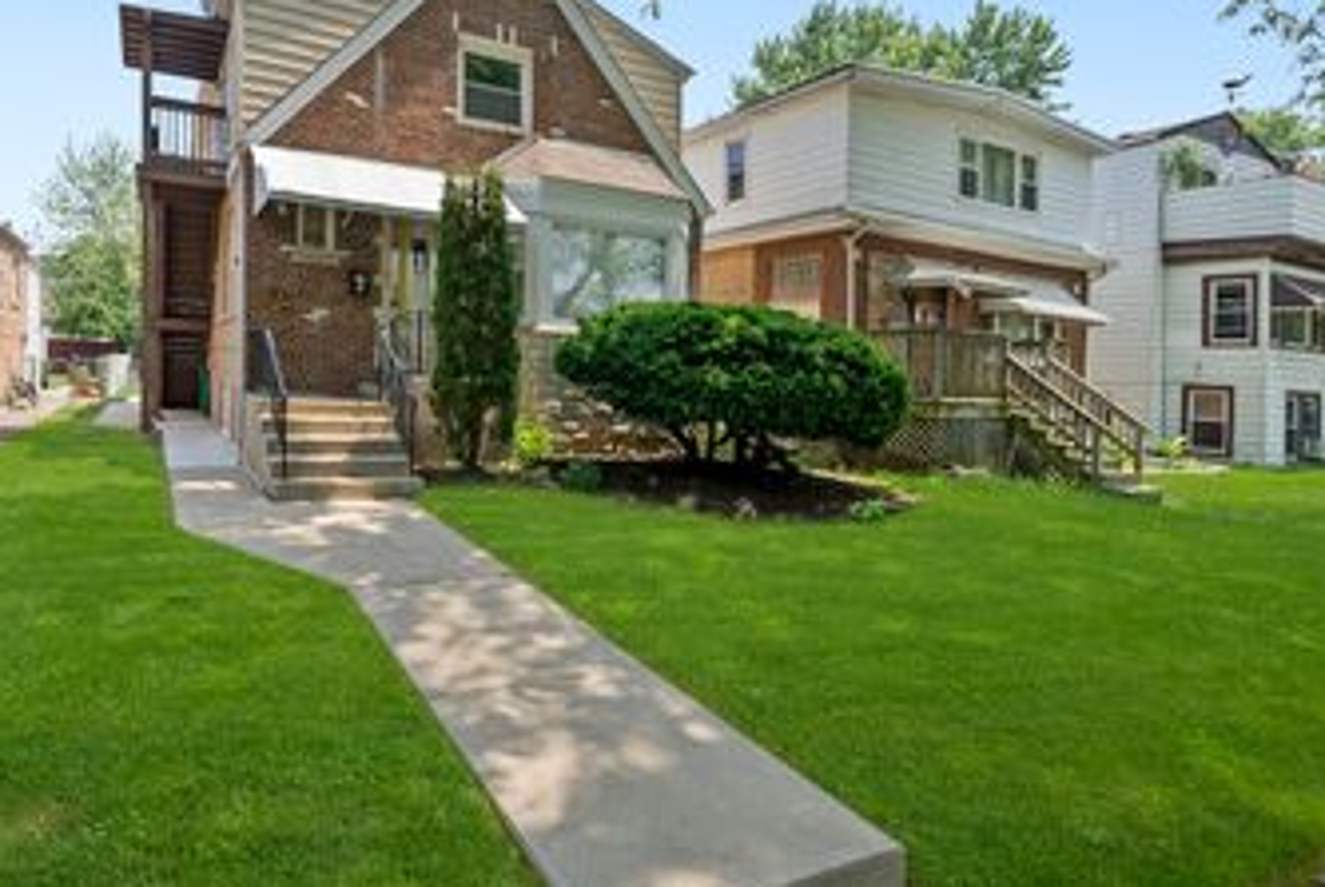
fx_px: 663
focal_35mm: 18
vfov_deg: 64.1
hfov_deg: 87.7
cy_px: 239
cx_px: 477
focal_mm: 12
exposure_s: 1/160
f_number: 6.3
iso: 80
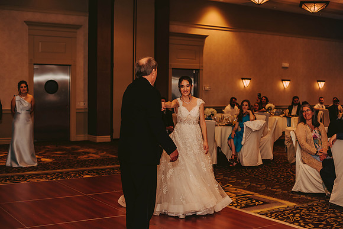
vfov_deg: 27.0
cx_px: 172
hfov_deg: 39.6
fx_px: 476
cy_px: 114
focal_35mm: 50
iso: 800
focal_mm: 50
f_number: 2.5
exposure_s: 1/125
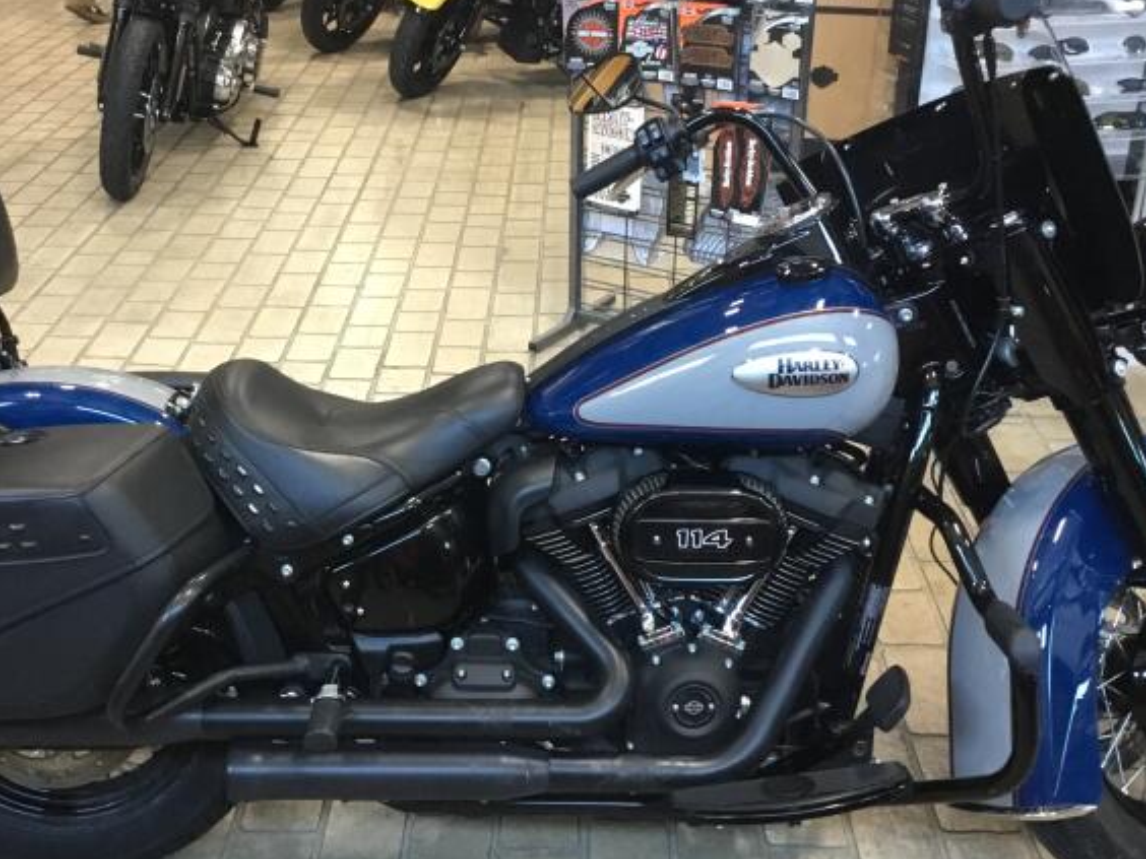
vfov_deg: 32.9
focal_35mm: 44
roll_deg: -1.2
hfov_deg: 42.9
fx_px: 1457
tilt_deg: -26.3
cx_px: 516
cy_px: 467
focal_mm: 3.3
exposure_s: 1/30
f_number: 2.4
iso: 160
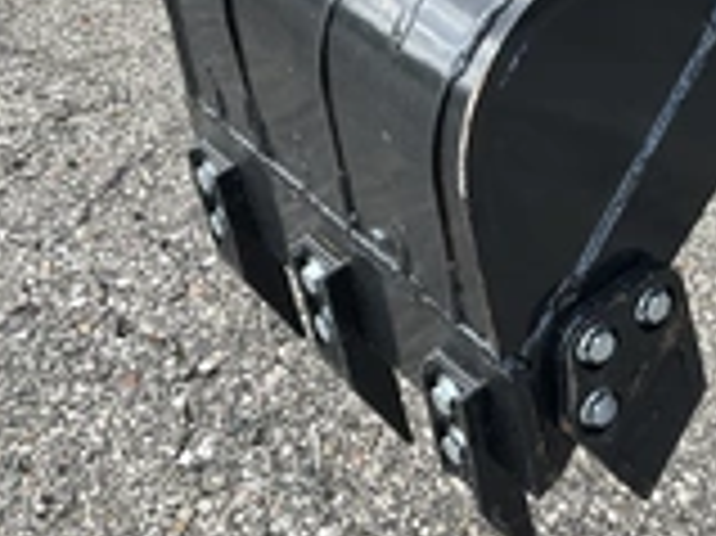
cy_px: 108
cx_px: 581
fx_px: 1509
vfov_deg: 19.9
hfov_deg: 26.2
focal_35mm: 73
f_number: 1.8
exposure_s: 1/243
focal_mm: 3
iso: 20
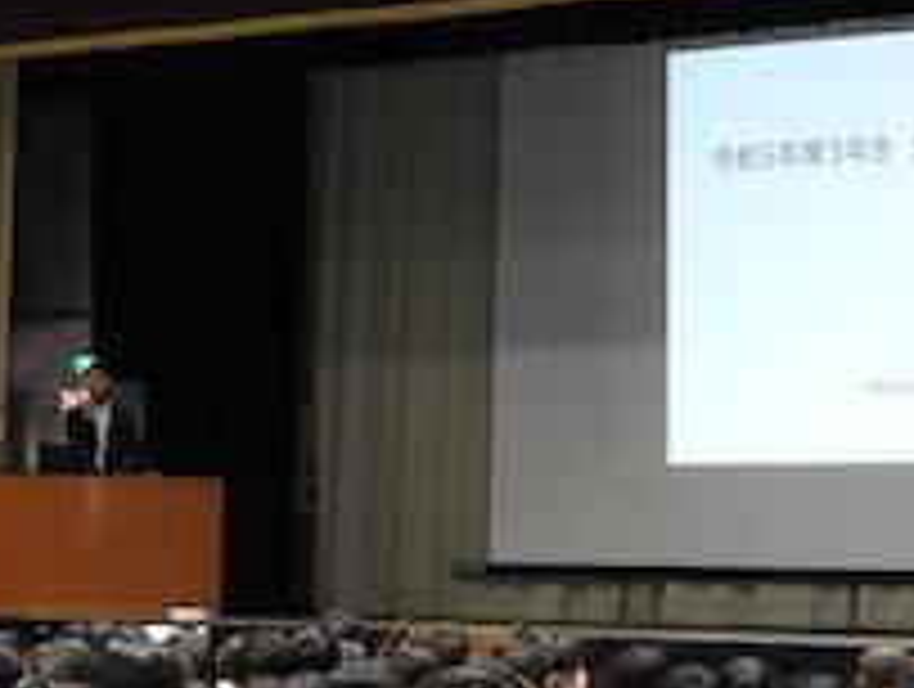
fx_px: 3121
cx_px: 486
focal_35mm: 118
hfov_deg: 16.7
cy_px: 540
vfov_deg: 12.5
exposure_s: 1/15
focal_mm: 10.7
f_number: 4.2
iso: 400
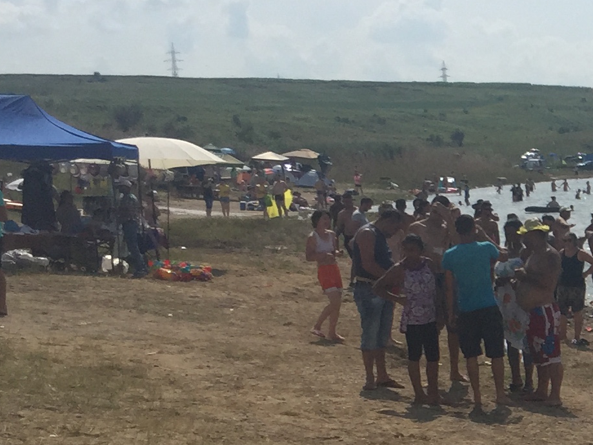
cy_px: 445
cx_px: 951
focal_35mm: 103
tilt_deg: -9.0
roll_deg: +1.1
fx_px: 1764
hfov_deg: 16.9
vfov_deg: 14.1
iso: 32
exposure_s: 1/5650
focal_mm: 4.15
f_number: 2.2
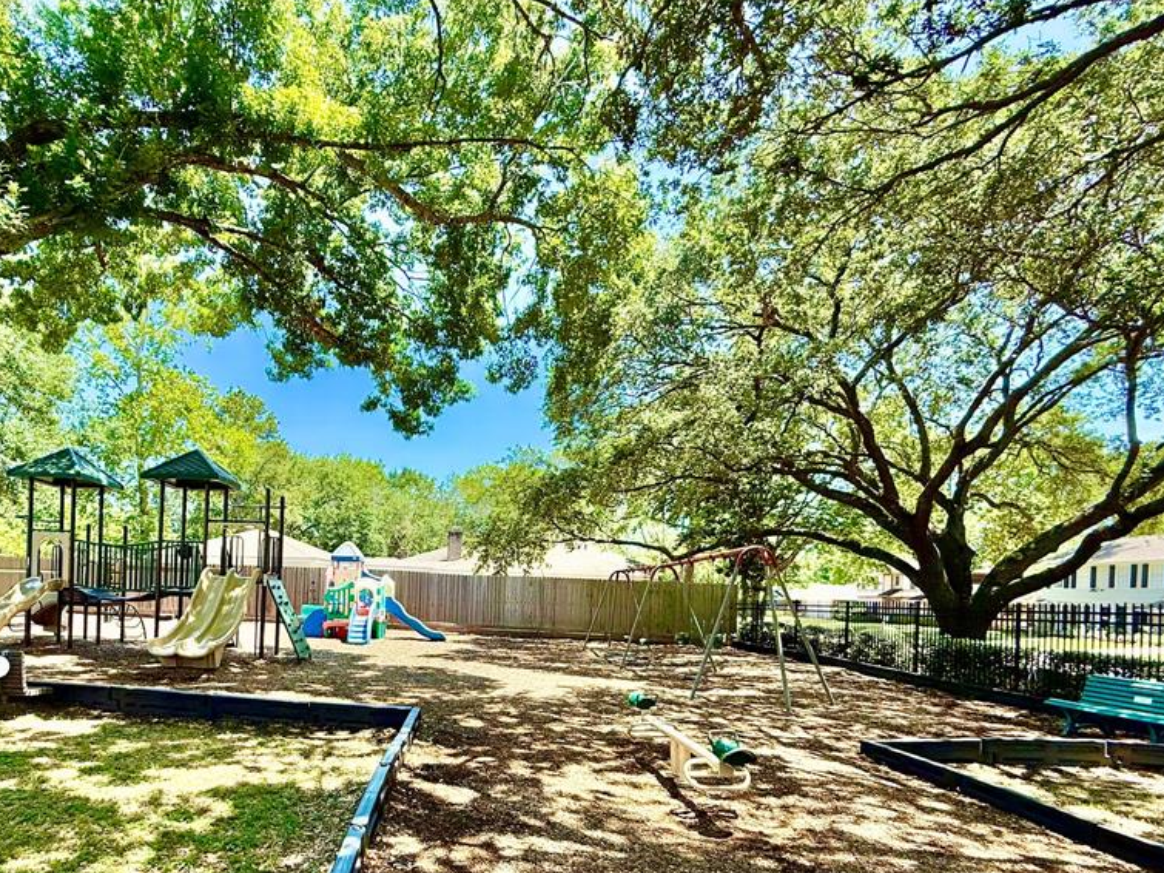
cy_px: 589
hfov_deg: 82.4
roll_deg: -2.2
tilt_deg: +0.2
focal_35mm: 19
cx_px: 410
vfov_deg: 66.6
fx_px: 639
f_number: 2.2
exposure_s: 1/631
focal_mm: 2.22
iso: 64
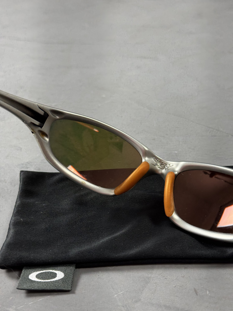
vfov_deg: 39.7
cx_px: 116
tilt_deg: -33.7
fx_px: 431
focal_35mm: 48
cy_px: 156
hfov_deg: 30.3
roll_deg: +3.0
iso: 160
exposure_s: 1/60
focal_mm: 6.76
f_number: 1.78
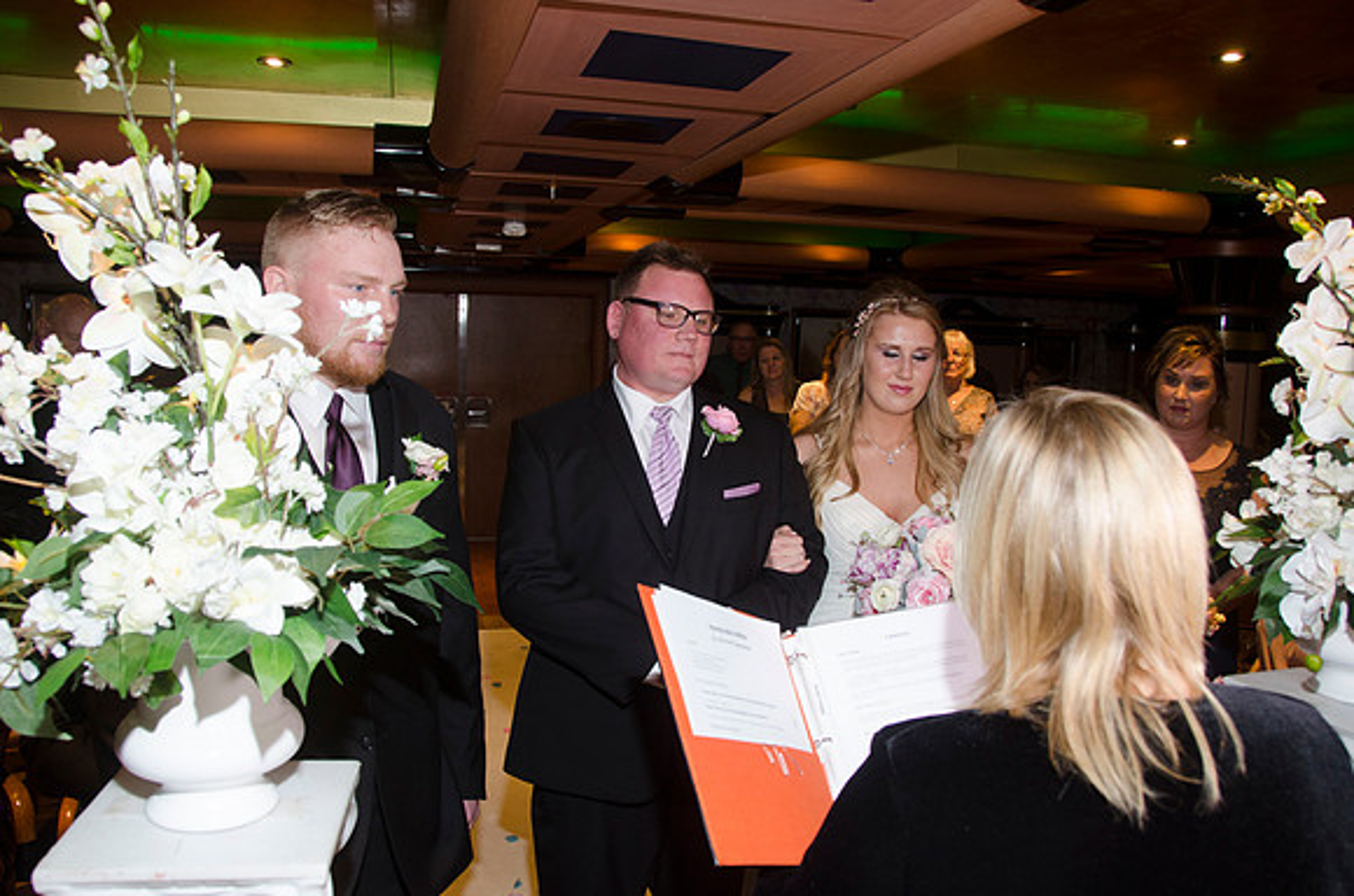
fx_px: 1013
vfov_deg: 47.7
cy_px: 448
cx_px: 677
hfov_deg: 67.5
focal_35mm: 27
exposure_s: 1/60
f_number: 5.6
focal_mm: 18
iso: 400
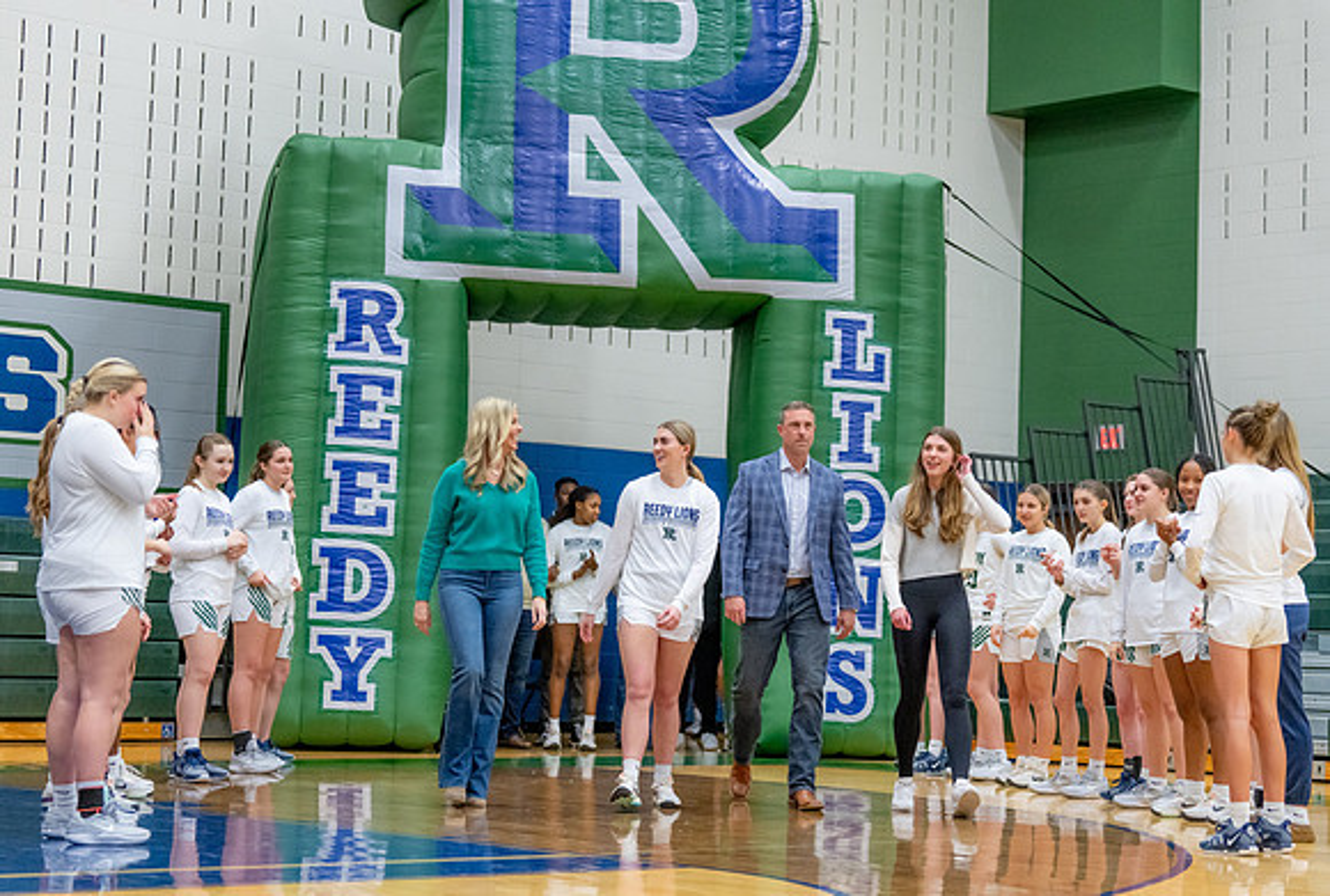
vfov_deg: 18.5
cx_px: 699
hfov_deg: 27.2
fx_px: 2753
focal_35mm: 74
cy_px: 430
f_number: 2.8
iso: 3200
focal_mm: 70
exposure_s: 1/400
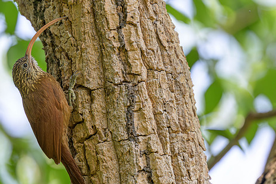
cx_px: 120
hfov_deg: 1.7
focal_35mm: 1201
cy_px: 120
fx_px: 9210
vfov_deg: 1.1
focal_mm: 560
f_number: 4
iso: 640
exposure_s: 1/1250
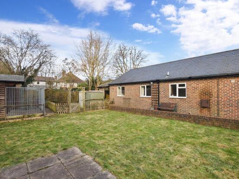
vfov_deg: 74.7
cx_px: 121
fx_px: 117
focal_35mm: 17
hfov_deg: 91.0
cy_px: 92
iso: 500
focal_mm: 10
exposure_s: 1/250
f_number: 8
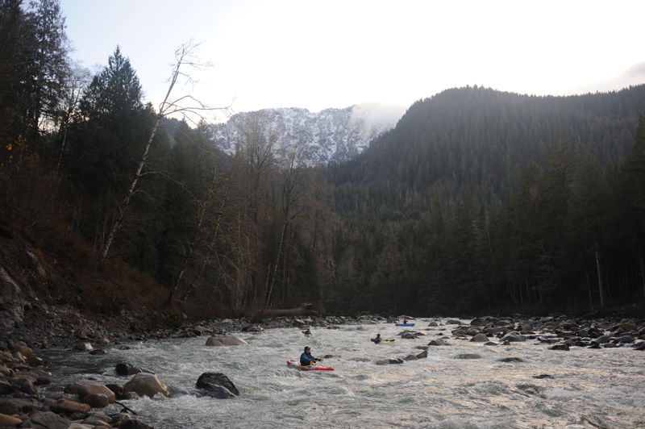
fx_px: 627
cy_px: 214
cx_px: 322
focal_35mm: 35
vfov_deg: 37.8
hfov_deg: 54.5
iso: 320
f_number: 5
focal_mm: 35
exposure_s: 1/640
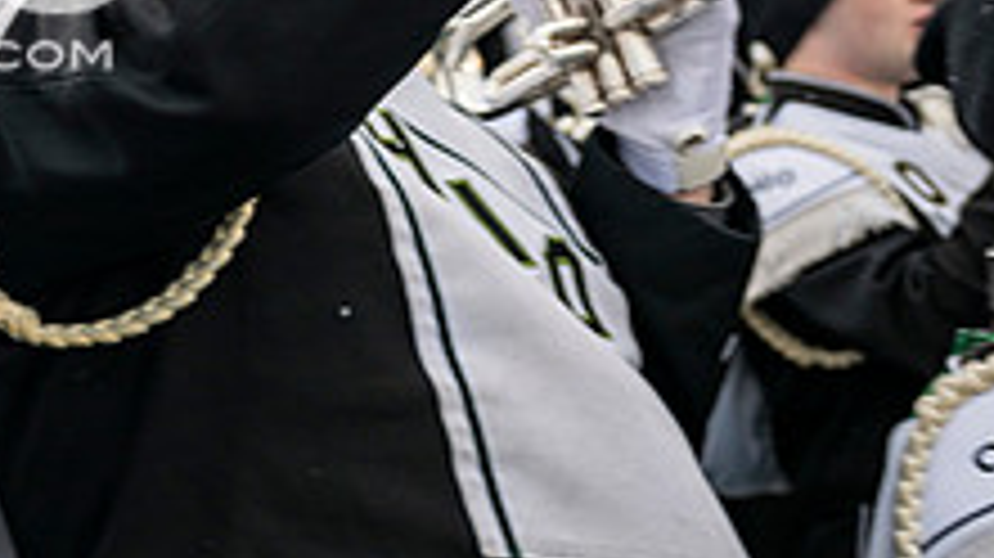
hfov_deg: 27.9
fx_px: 1739
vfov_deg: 17.4
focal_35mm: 66
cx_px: -198
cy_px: -106
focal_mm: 24
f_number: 2.8
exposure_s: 1/500
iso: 160
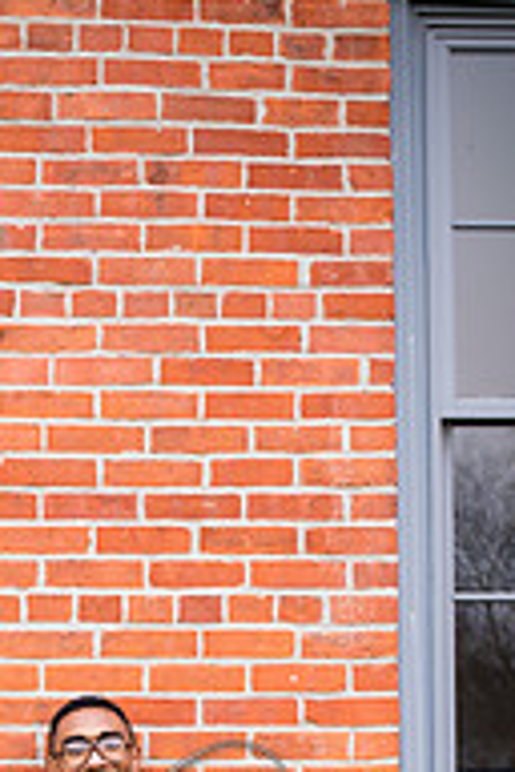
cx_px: 84
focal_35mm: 117
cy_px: 760
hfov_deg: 11.7
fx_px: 2510
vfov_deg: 17.1
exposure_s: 1/50
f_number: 2.8
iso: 200
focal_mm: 50
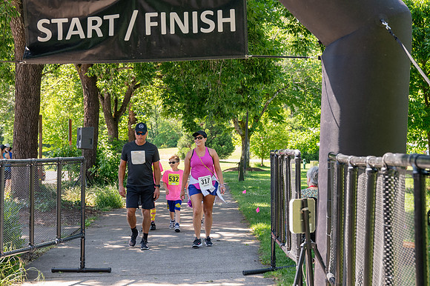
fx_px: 859
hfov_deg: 28.1
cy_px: 143
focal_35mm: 72
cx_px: 215
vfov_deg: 18.9
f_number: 4
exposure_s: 1/400
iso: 500
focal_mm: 48
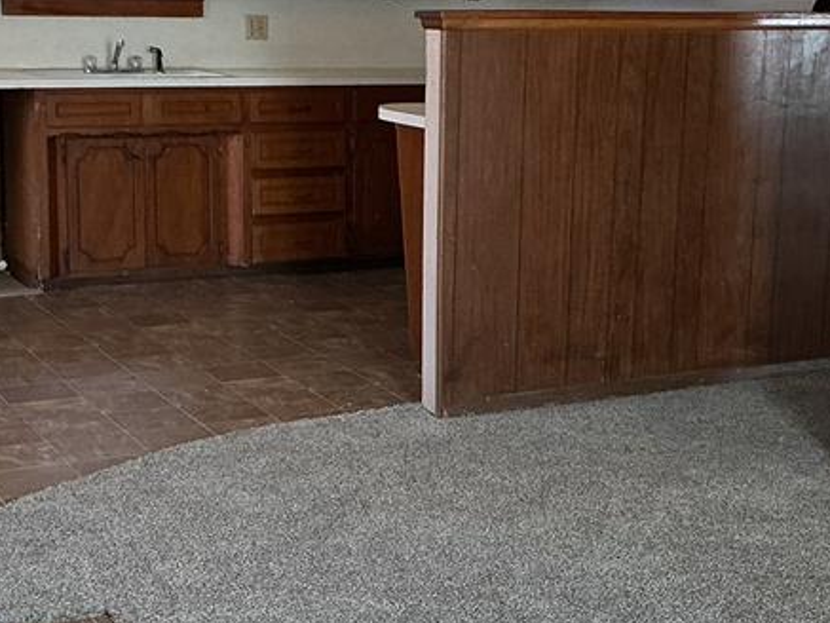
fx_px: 1631
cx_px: 448
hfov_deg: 28.5
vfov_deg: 21.6
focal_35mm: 68
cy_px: 300
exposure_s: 1/60
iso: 80
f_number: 1.8
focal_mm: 3
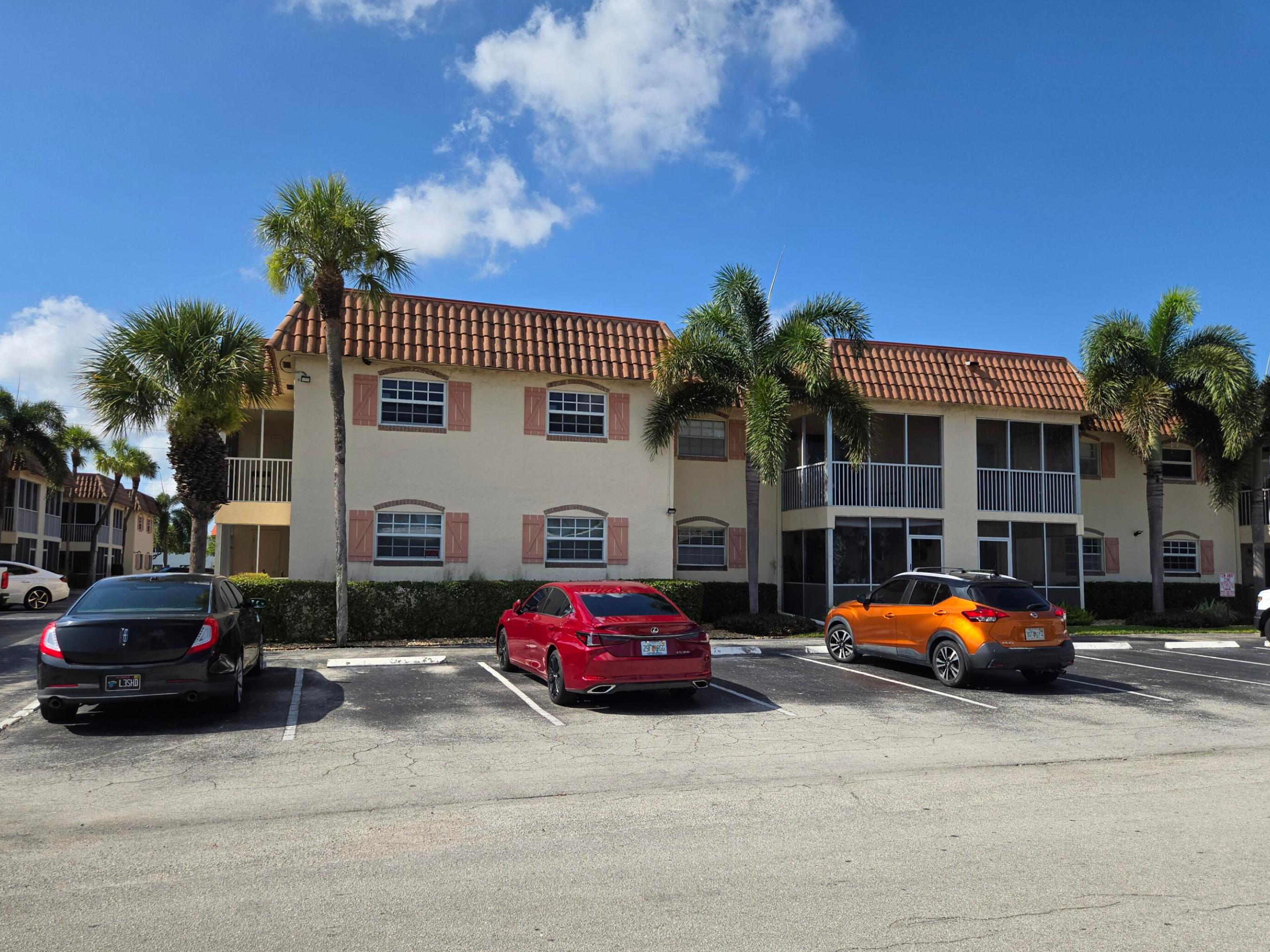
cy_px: 486
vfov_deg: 54.9
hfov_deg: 69.3
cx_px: 600
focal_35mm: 25
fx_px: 917
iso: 25
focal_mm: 5.4
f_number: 1.8
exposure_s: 1/2082
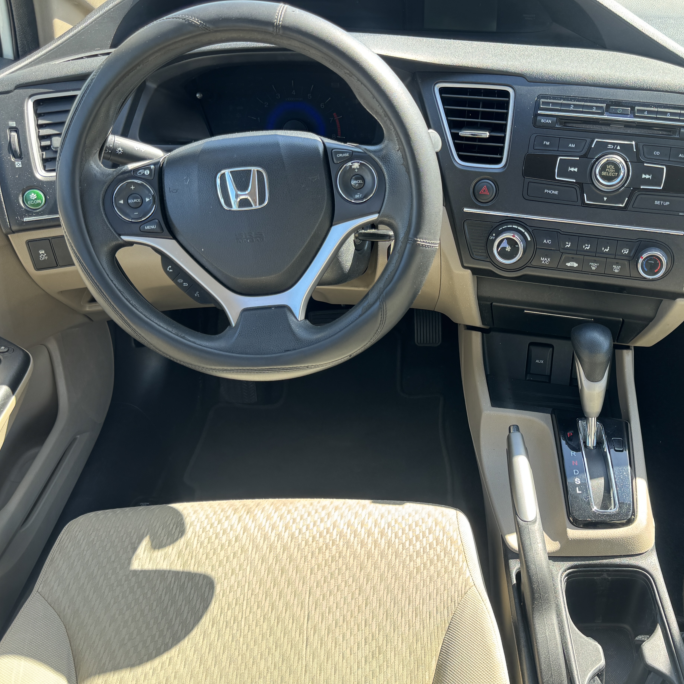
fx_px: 738
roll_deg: +1.1
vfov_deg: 49.7
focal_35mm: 33
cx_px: 443
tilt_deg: -37.6
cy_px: 345
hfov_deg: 49.1
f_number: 1.78
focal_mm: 6.76
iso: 80
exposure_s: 1/130
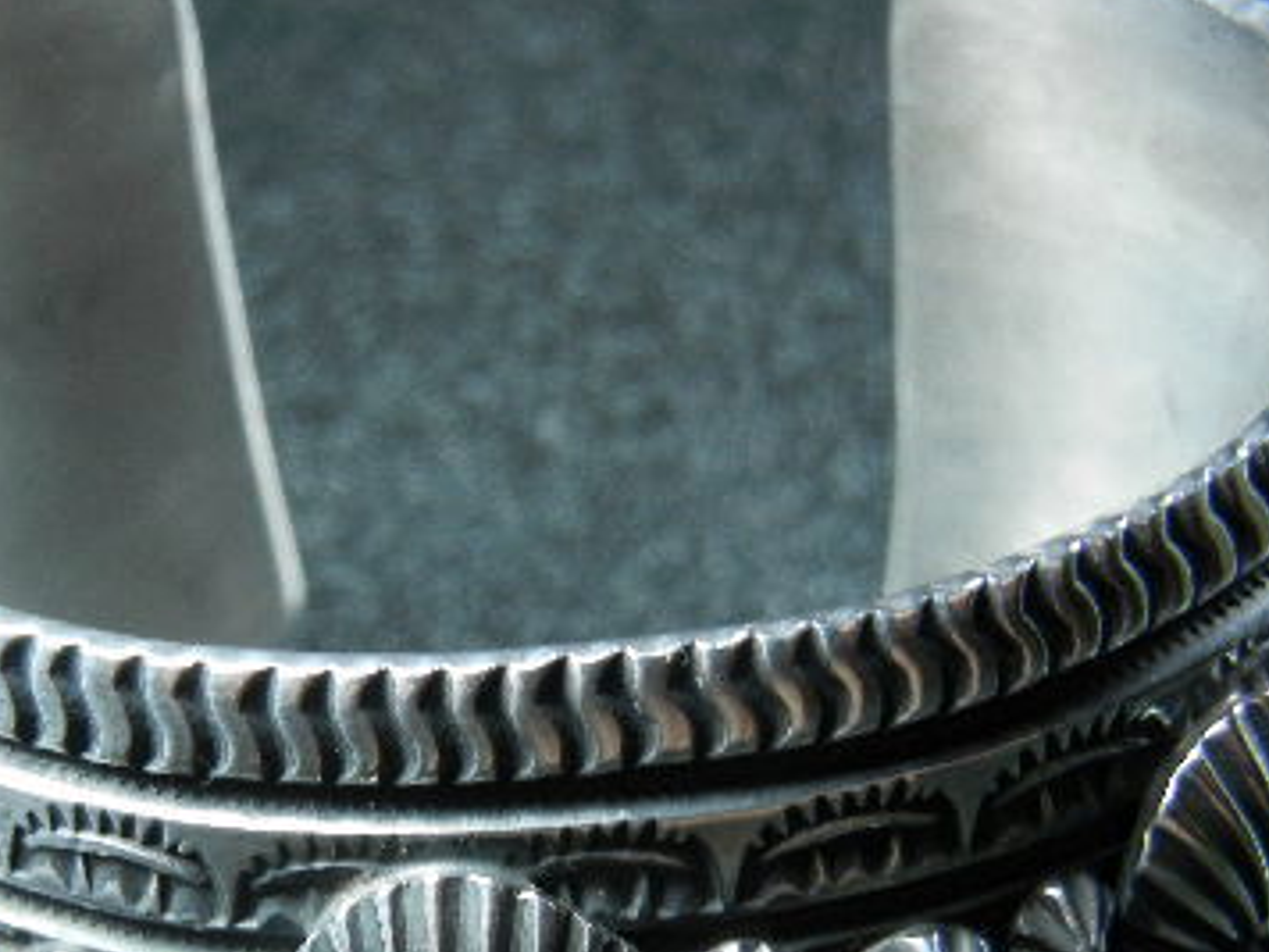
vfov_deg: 18.1
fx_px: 2969
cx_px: 410
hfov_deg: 24.0
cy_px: 752
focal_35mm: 81
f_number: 3.8
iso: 400
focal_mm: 8.1
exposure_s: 1/47.6
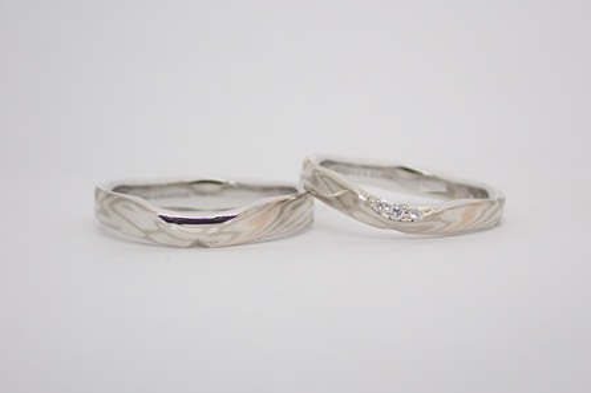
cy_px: 212
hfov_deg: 25.1
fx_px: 1329
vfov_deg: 16.8
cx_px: 296
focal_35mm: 81
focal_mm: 13.65
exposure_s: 1/100
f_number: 4.1
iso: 200
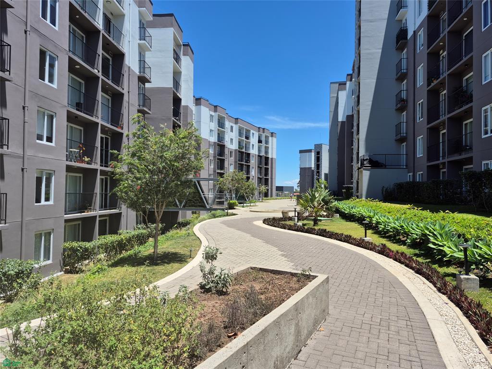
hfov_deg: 73.9
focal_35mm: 23
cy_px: 184
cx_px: 246
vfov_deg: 58.9
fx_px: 327
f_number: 1.8
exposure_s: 1/1572
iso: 25
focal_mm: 5.4
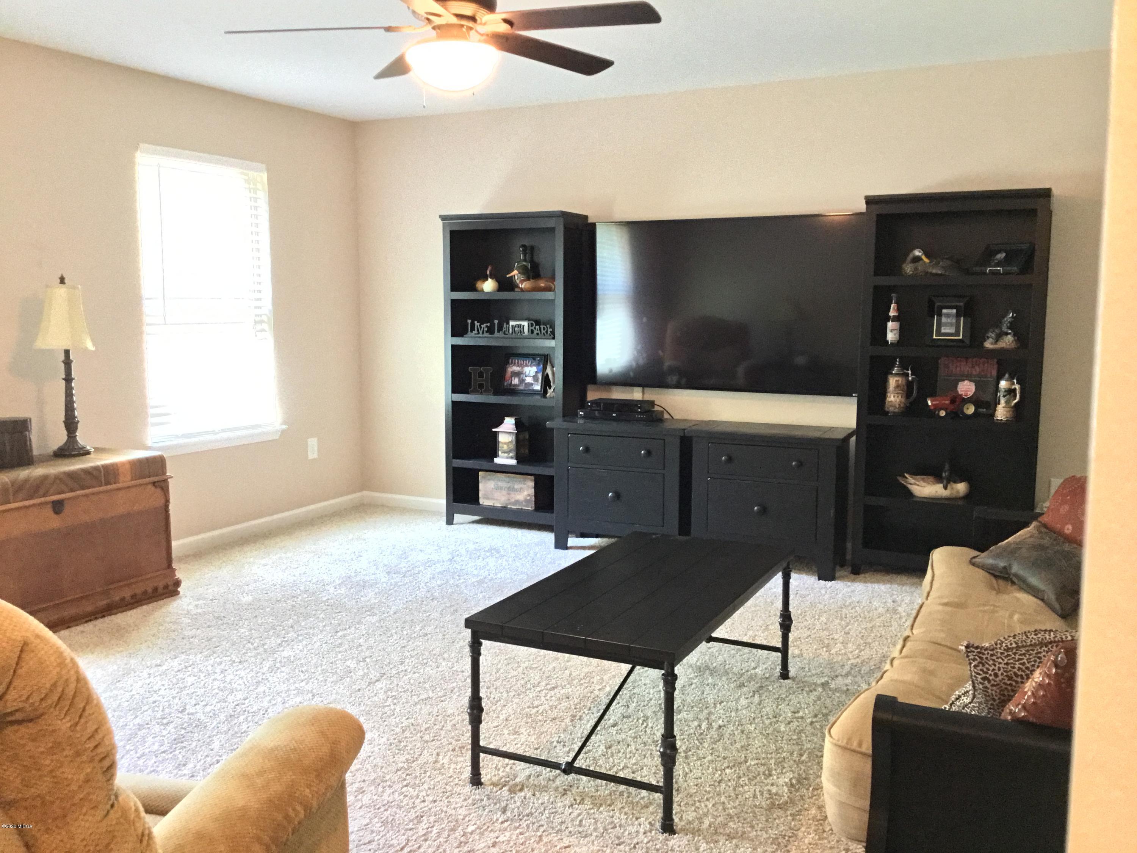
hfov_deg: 58.4
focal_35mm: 31
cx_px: 568
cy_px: 426
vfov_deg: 45.4
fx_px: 1018
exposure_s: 1/17
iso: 320
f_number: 2.4
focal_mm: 3.3
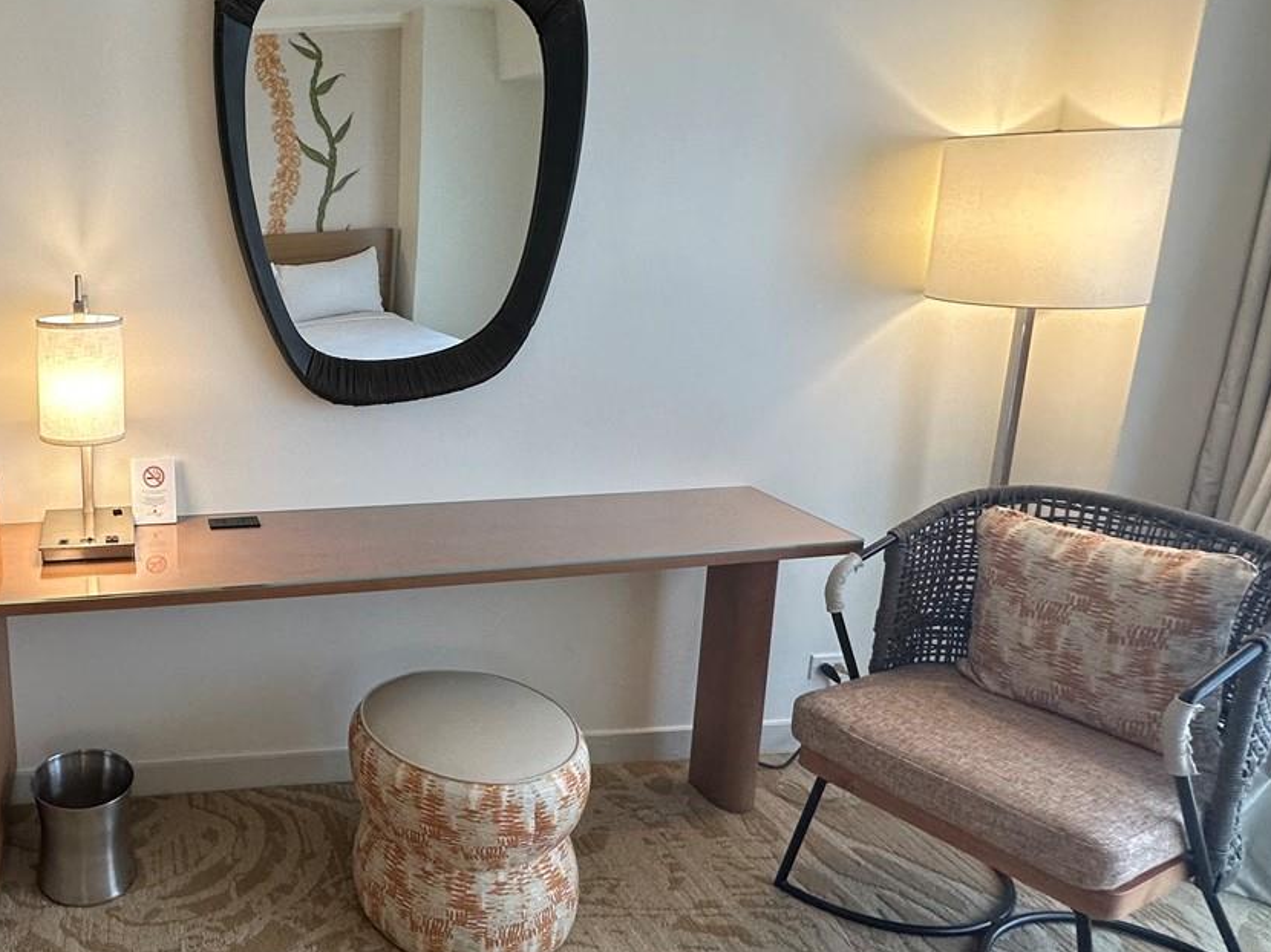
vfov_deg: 51.2
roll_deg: +1.3
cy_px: 418
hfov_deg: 58.3
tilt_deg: -12.6
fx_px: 991
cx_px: 188
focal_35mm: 27
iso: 160
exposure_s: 1/120
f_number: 2.2
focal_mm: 2.22
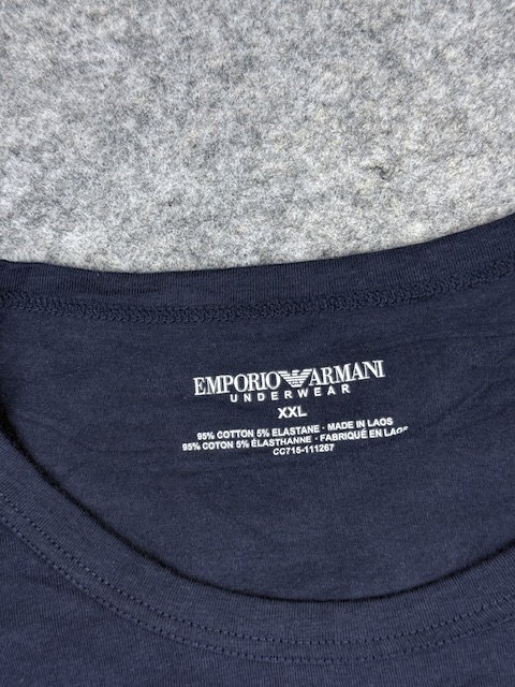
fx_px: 952
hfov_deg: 30.3
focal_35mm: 48
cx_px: 258
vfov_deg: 39.7
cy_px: 344
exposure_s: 1/100
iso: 100
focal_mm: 6.76
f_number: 1.78
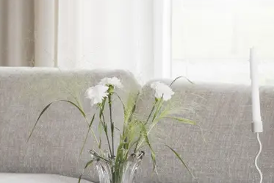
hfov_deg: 8.7
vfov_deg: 5.8
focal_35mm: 236
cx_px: 184
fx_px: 1797
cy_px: 33
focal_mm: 44
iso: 400
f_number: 5.6
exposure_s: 1/60
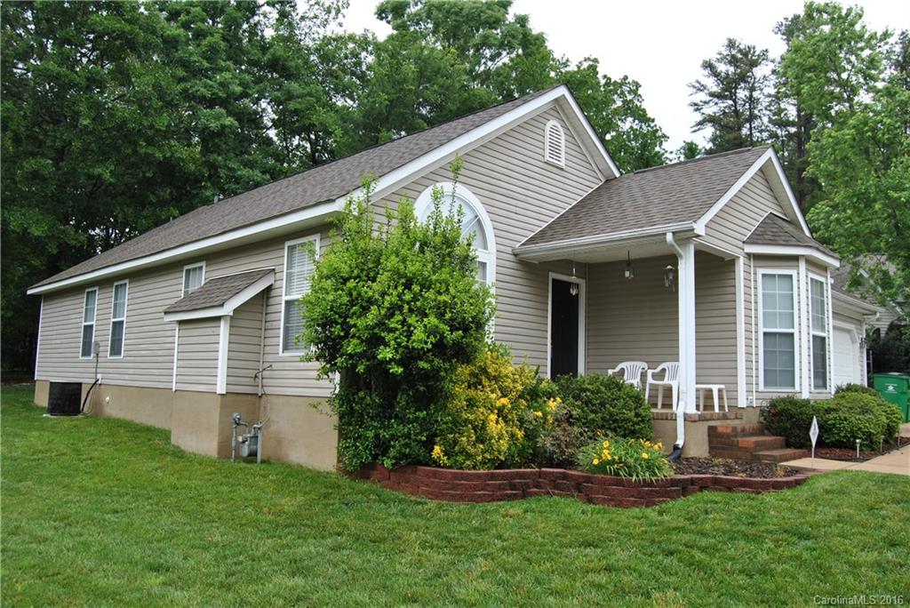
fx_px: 683
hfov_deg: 67.4
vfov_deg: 48.0
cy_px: 304
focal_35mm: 27
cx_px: 455
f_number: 6.3
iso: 100
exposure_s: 1/160
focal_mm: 18
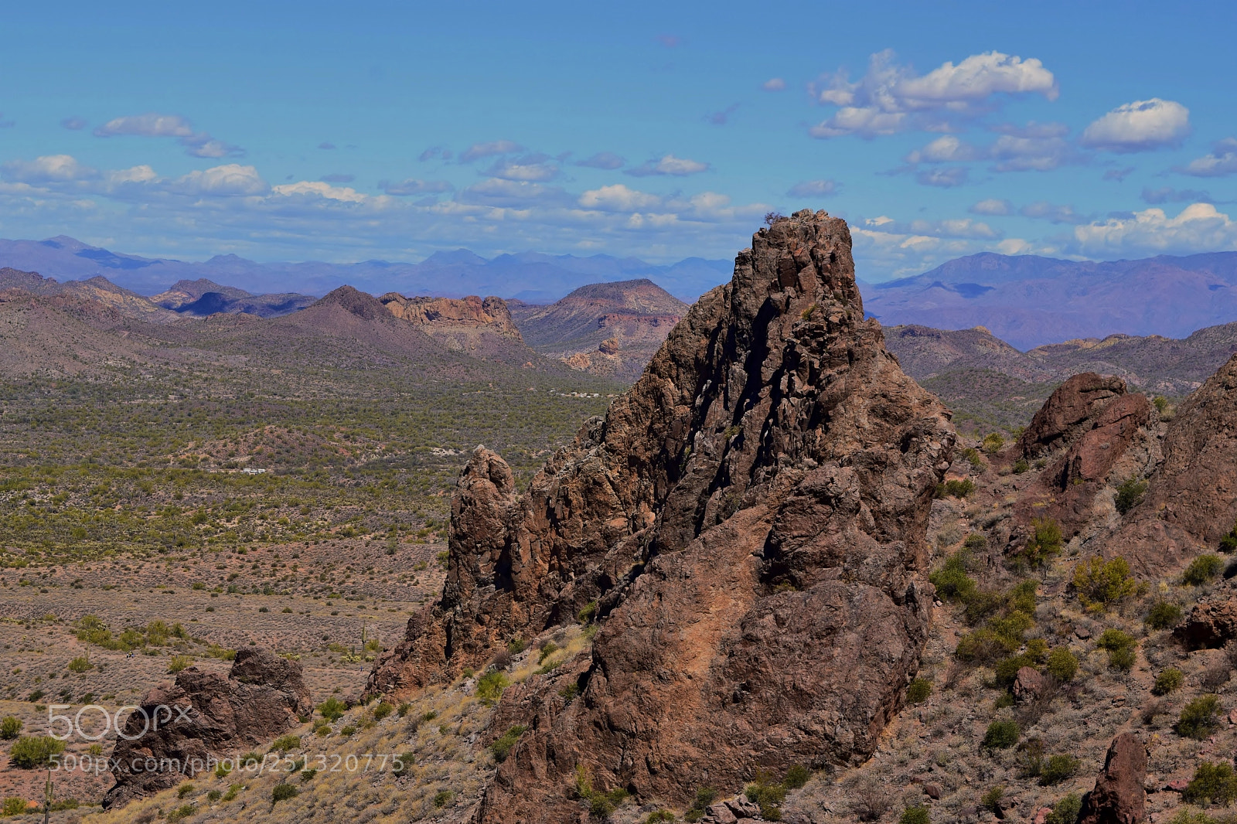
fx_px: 2834
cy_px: 412
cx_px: 618
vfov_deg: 16.5
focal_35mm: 82
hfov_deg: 24.6
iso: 280
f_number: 11
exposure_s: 1/500
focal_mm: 55
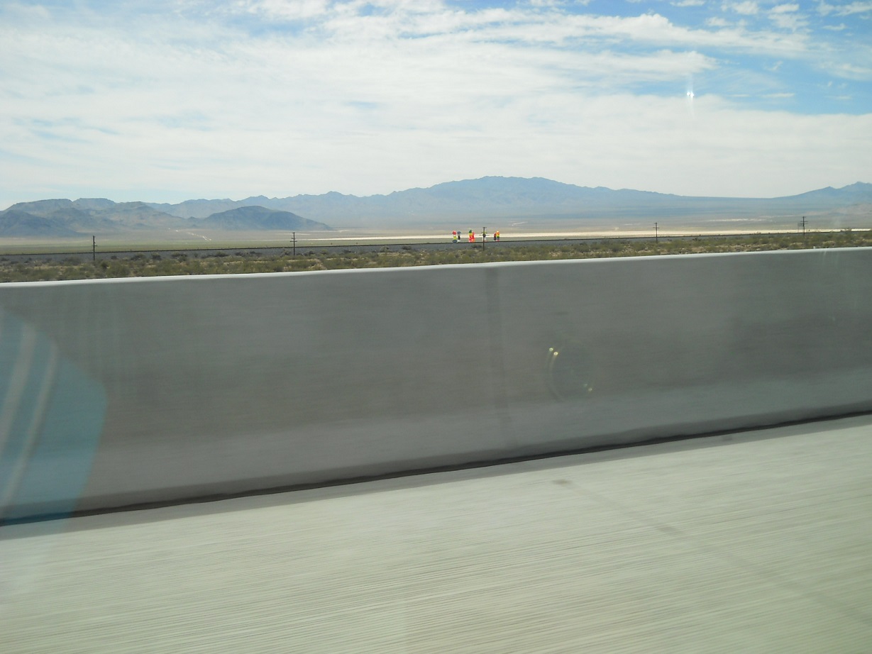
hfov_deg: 45.8
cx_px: 436
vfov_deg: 35.1
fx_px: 1033
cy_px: 327
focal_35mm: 41
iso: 80
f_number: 5.5
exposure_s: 1/320
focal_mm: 6.72
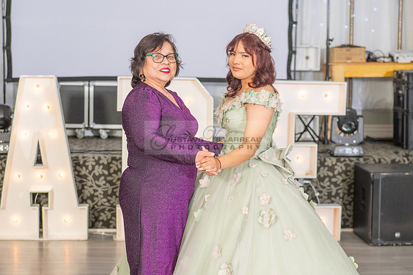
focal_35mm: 90
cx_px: 221
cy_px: 182
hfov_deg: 22.7
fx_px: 1027
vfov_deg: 15.2
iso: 500
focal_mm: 58
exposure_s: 1/160
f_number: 3.5
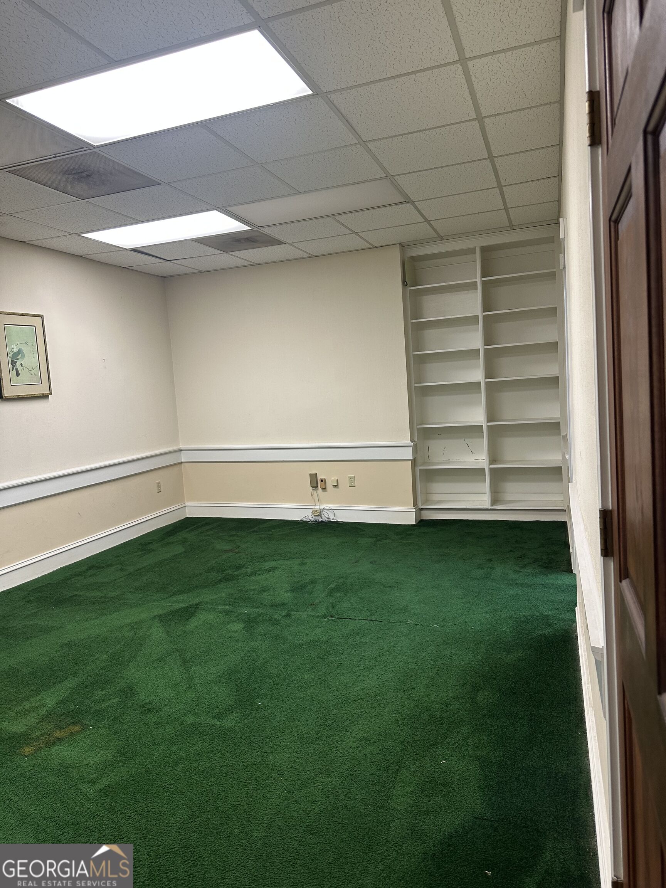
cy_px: 444
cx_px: 333
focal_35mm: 24
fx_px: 616
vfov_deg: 71.6
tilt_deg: -6.4
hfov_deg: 56.8
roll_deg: +2.1
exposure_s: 1/60
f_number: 1.78
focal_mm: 6.86
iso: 160
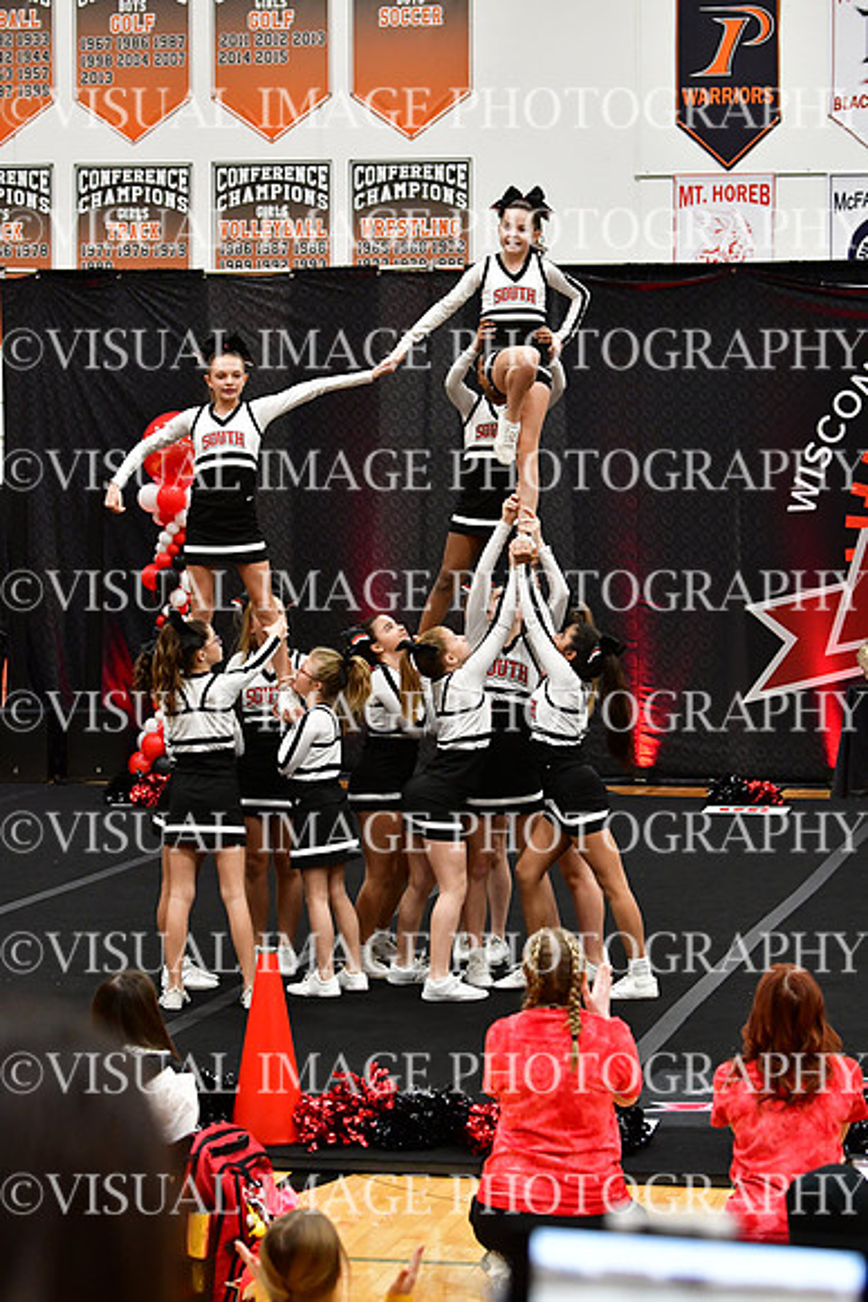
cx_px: 434
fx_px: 3795
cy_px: 651
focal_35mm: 105
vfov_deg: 19.5
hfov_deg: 13.0
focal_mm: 70
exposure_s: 1/400
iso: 4000
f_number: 4
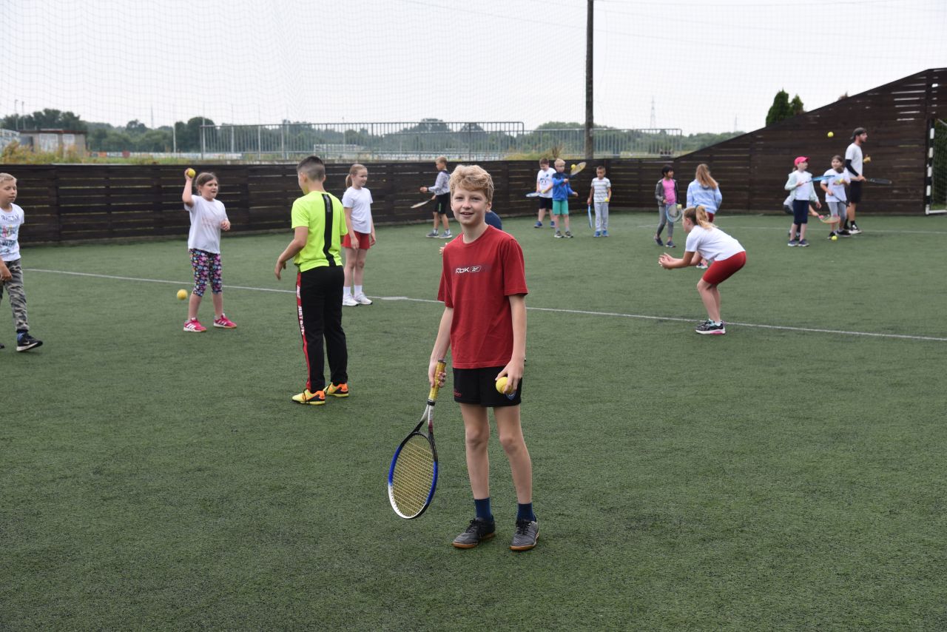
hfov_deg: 38.2
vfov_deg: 26.0
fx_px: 1368
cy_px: 316
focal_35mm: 52
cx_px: 474
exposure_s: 1/200
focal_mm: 52
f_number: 7.1
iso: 400
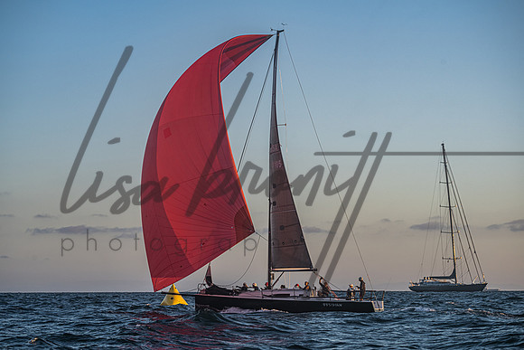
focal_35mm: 101
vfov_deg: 13.6
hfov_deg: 20.3
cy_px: 175
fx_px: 1466
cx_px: 262
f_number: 7.1
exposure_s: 1/320
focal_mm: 100
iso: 250
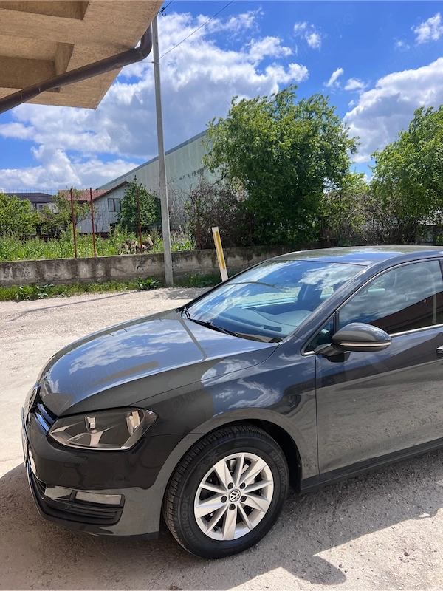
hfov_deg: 53.1
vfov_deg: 67.3
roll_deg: +2.6
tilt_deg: -7.0
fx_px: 444
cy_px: 296
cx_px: 222
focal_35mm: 26
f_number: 1.5
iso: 50
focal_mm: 5.7
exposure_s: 1/3460
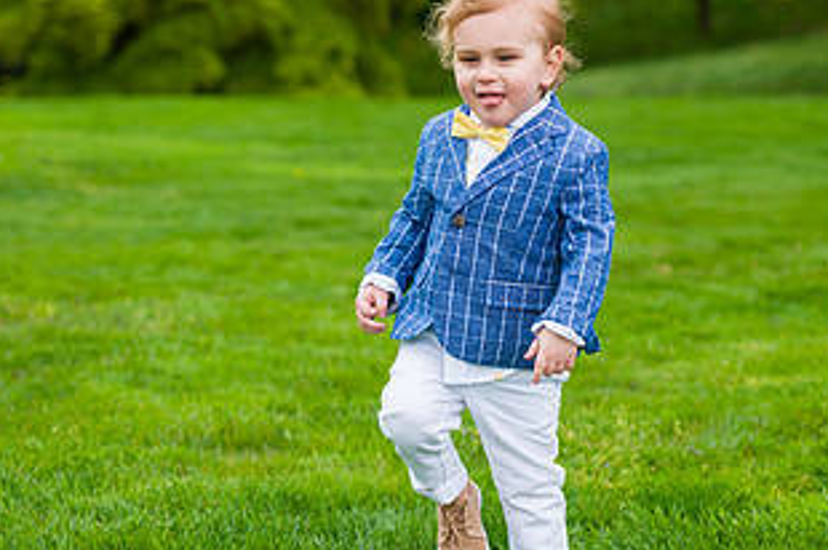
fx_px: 3010
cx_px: 486
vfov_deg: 10.4
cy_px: 171
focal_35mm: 131
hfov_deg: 15.7
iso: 200
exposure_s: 1/800
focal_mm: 70
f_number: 3.5
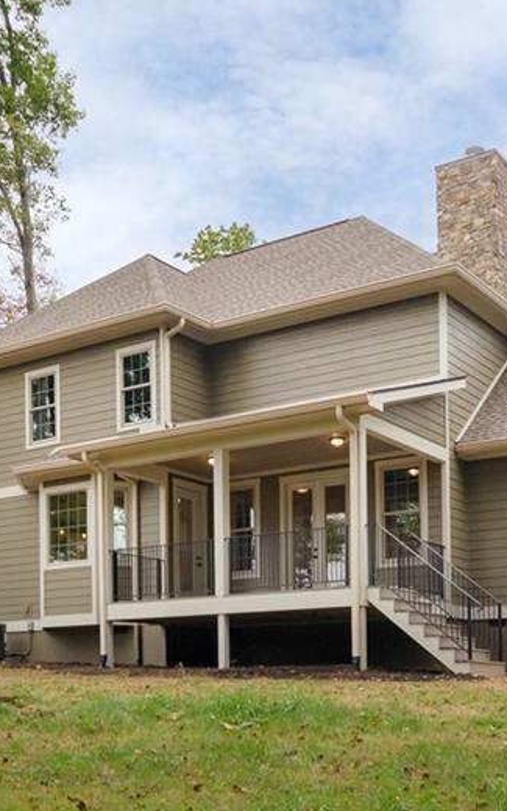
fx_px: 929
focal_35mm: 42
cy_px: 416
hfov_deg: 30.5
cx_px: 268
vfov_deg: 47.2
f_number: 7.1
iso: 200
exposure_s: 1/500
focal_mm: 14
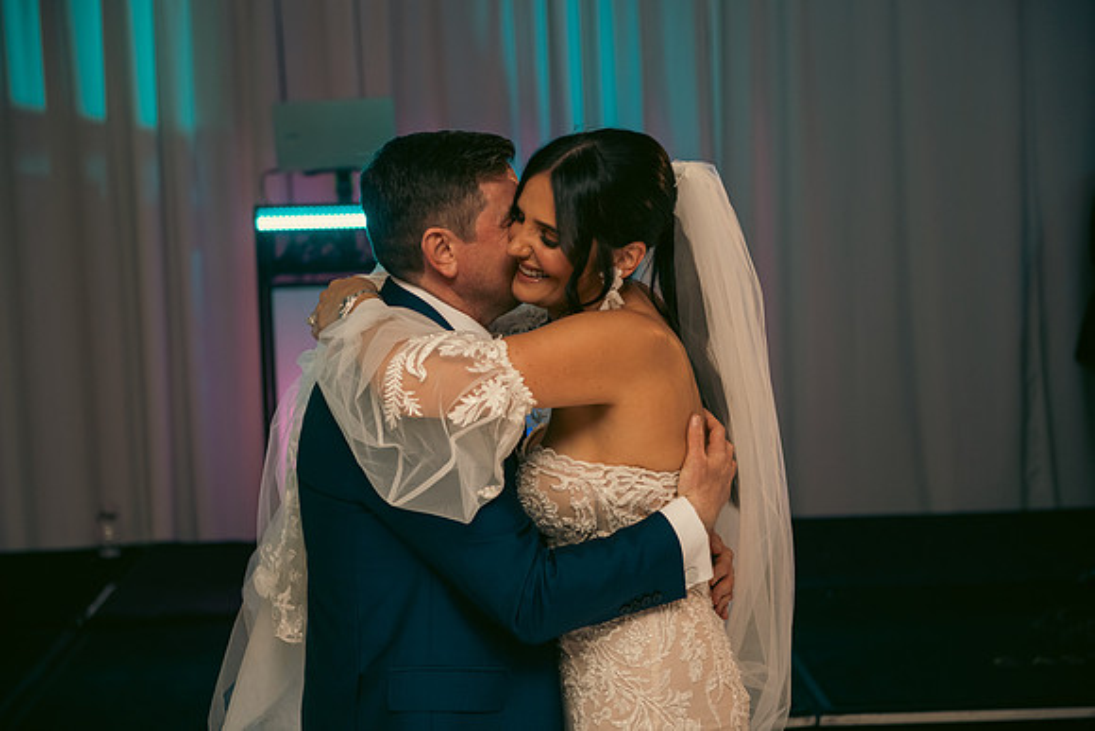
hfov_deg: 28.8
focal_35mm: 70
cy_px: 366
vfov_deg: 19.5
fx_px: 2130
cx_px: 548
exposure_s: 1/160
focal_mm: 70
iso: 640
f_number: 3.5
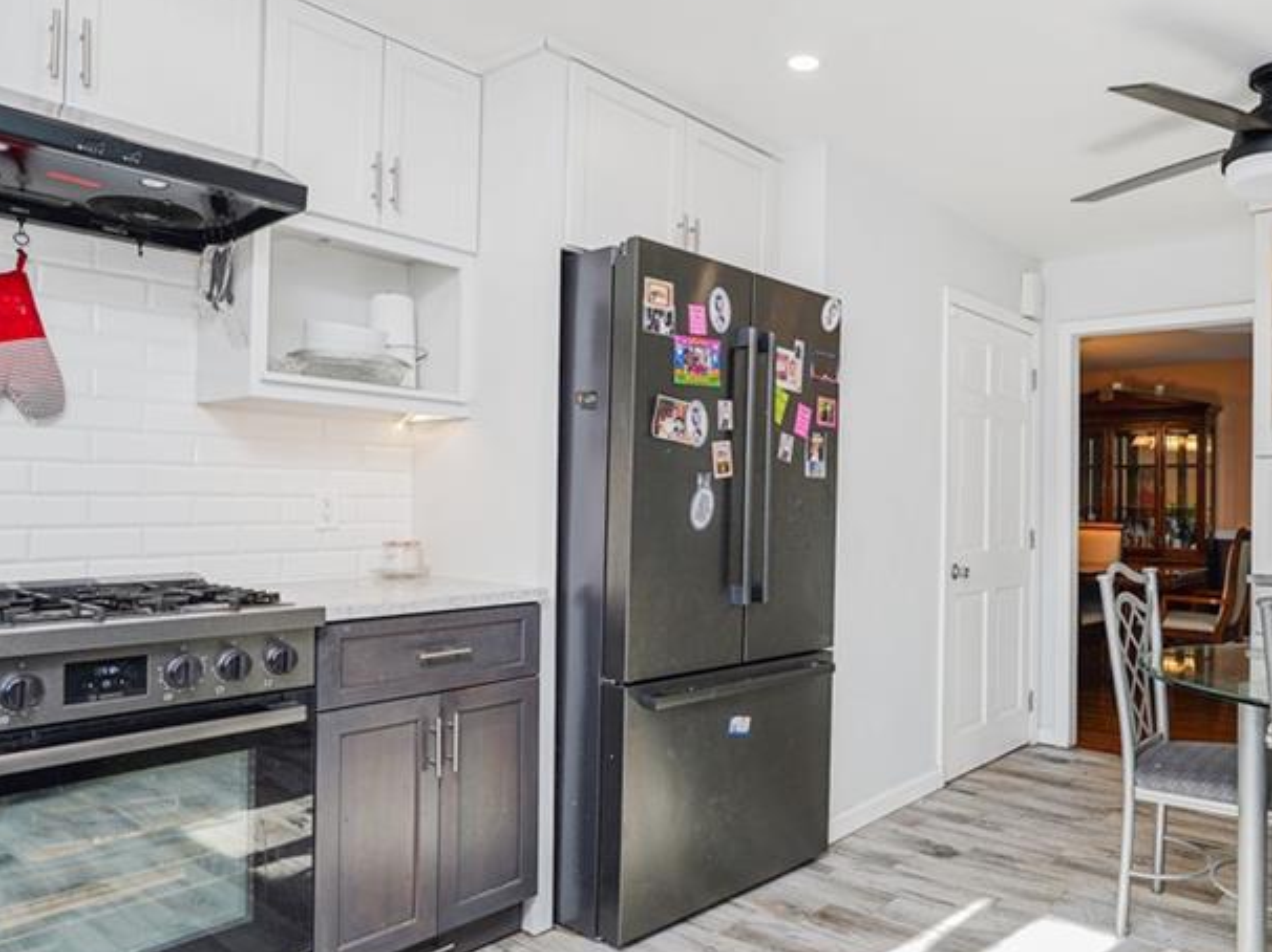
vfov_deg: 53.0
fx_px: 955
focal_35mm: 26
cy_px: 480
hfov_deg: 66.8
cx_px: 751
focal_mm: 16
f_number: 4.5
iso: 64
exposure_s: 1/40
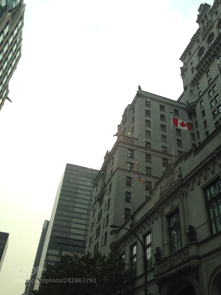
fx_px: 281
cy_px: 148
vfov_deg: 55.4
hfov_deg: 42.9
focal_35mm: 33
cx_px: 110
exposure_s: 1/1085
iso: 50
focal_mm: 4.12
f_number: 2.4
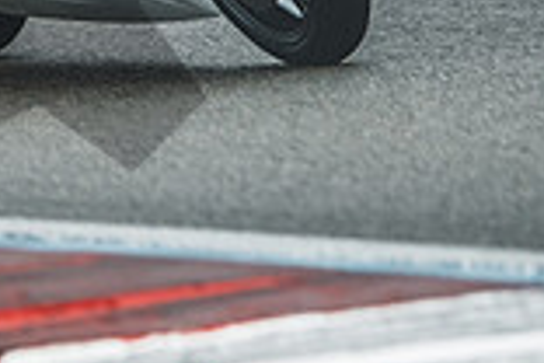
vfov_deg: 1.2
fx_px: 16863
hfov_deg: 1.8
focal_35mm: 1116
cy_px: -166
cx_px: -133
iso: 1000
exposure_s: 1/3200
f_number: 2
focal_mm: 200
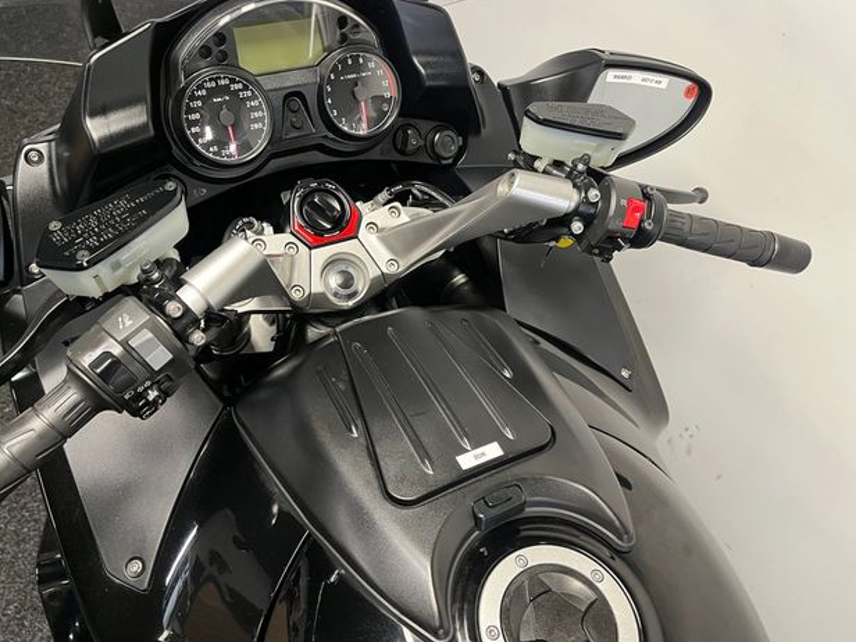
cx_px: 422
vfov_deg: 51.4
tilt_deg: -49.0
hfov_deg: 65.3
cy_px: 318
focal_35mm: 27
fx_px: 668
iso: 160
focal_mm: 5.1
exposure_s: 1/50
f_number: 1.6
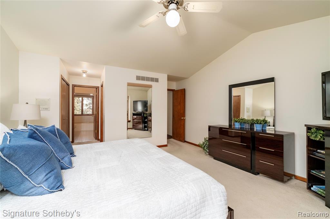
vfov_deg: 77.3
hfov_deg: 100.4
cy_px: 110
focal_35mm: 15
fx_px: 137
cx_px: 165
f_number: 6.4
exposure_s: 1/125
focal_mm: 10
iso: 640
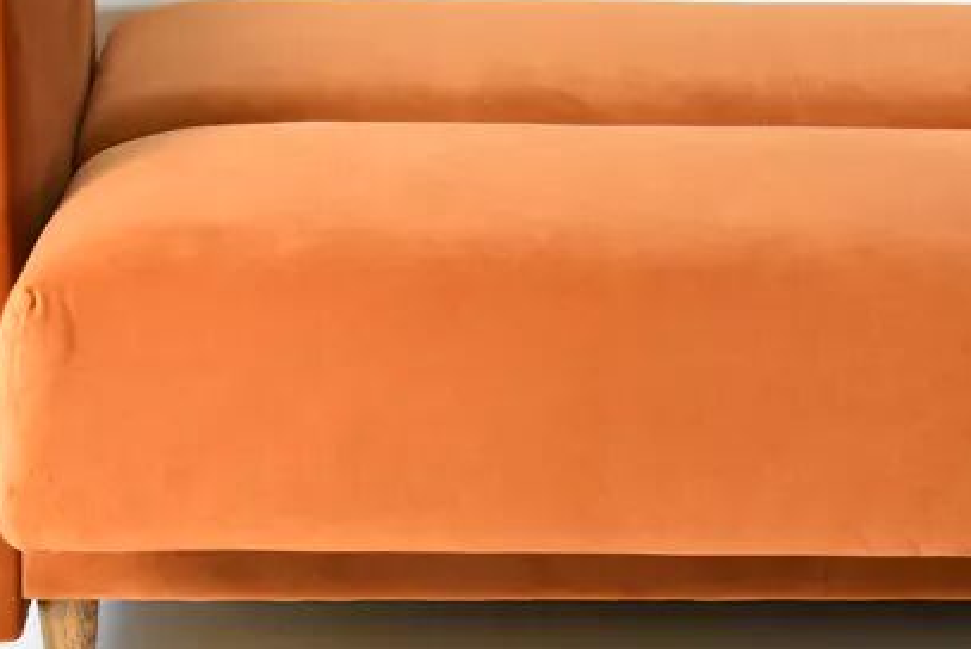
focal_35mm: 112
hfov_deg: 18.2
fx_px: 3023
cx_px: 552
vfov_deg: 12.3
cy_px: 299
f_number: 5.3
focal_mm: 48
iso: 3200
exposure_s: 1/100
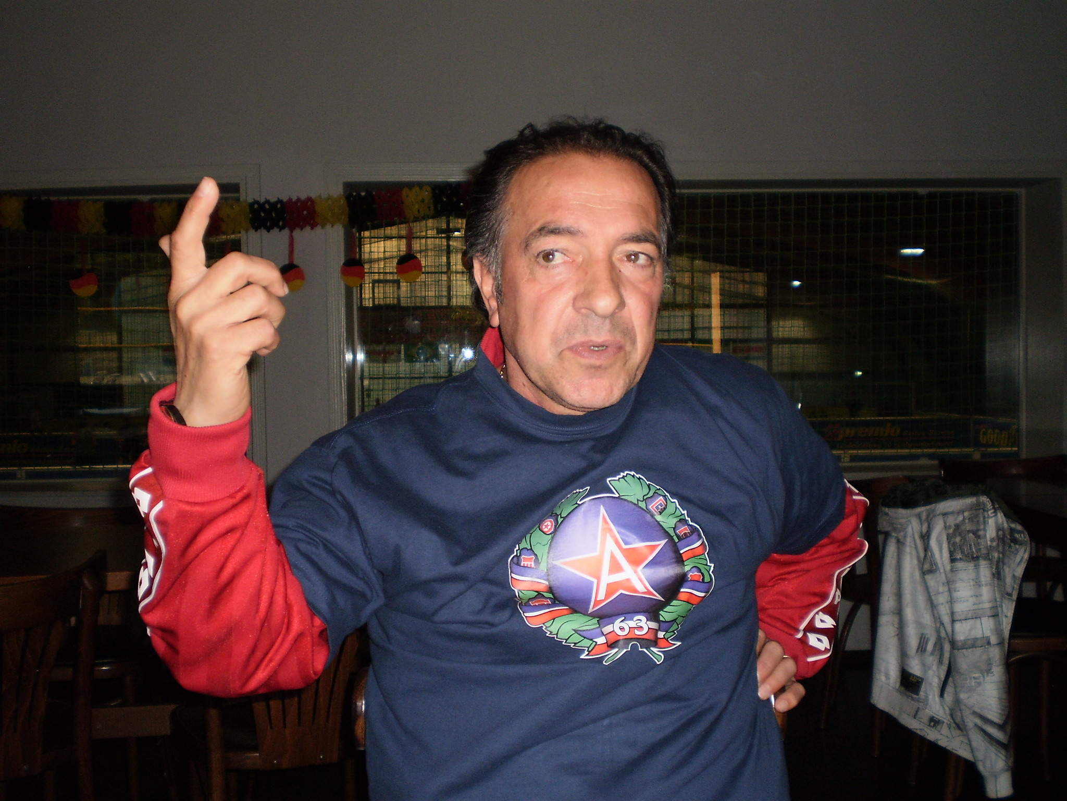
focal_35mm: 42
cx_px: 534
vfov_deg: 34.3
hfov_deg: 44.8
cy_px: 400
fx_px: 1295
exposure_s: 1/30
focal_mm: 7.4
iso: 125
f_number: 3.5
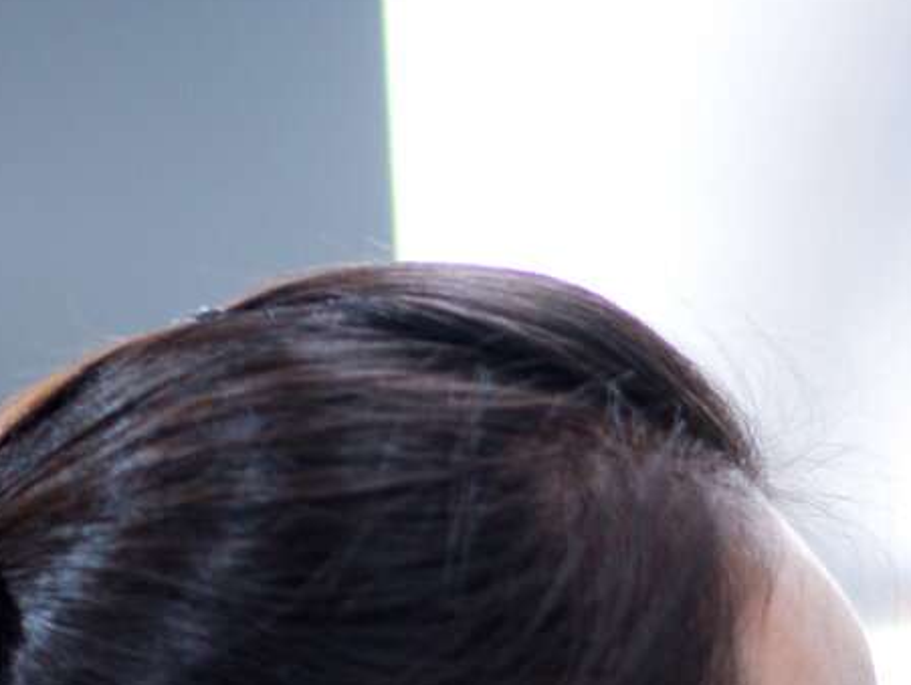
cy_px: 1306
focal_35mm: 164
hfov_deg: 11.6
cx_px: 1271
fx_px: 4319
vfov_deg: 8.6
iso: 400
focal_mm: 35
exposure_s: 1/40
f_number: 1.8
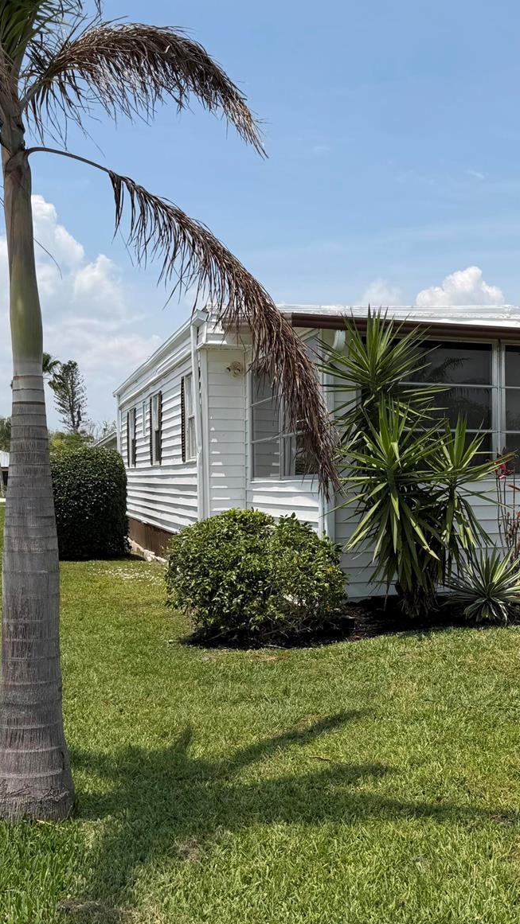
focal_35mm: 36
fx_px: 883
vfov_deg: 55.3
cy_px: 452
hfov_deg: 31.3
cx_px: 469
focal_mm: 6.76
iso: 80
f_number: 1.78
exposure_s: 1/6173
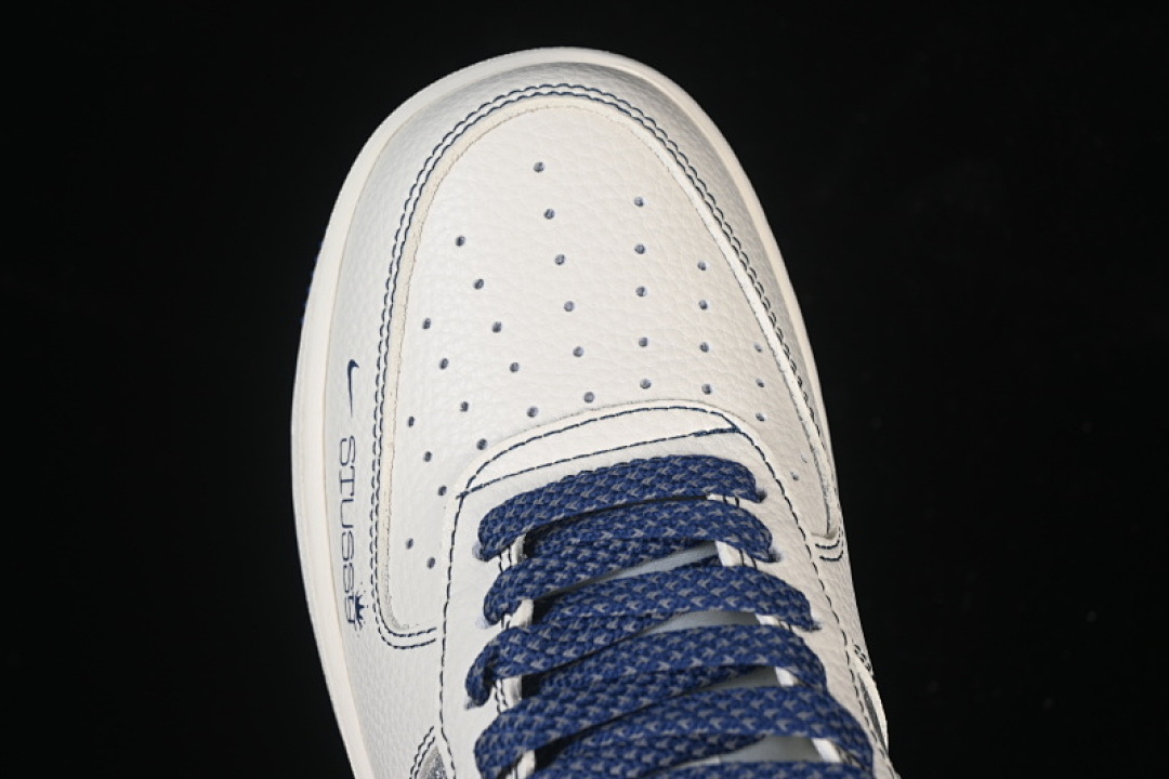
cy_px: 390
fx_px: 2435
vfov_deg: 18.2
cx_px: 584
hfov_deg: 27.0
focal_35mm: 75
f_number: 7.1
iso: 160
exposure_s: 1/80
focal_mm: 50
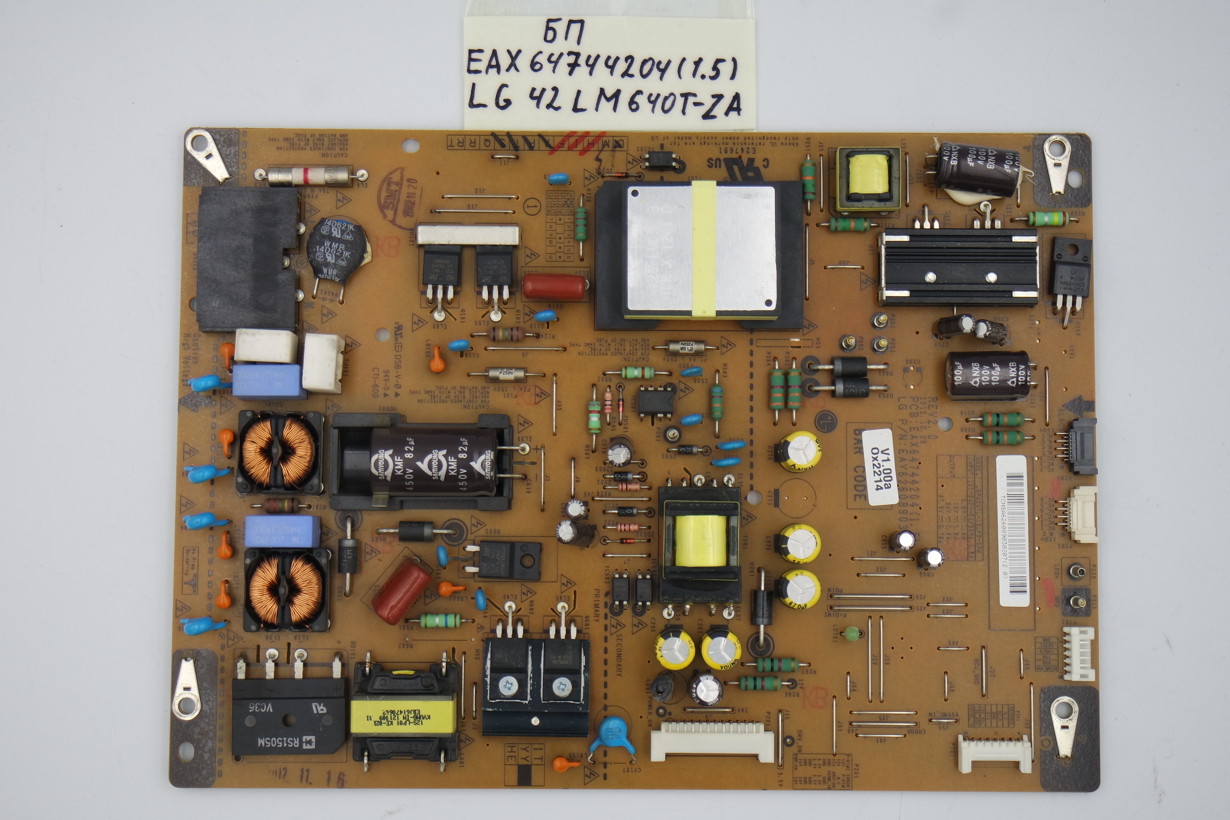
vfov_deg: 25.1
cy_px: 410
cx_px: 615
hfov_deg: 36.9
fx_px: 1845
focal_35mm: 54
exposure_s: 1/125
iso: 200
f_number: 5
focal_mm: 20
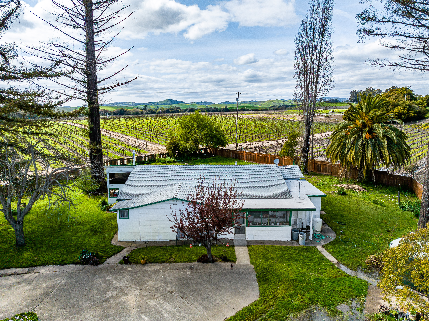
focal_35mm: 24
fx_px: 297
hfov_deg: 71.6
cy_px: 160
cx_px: 214
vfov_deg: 56.8
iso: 230
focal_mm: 12.29
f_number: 2.8
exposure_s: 1/2500
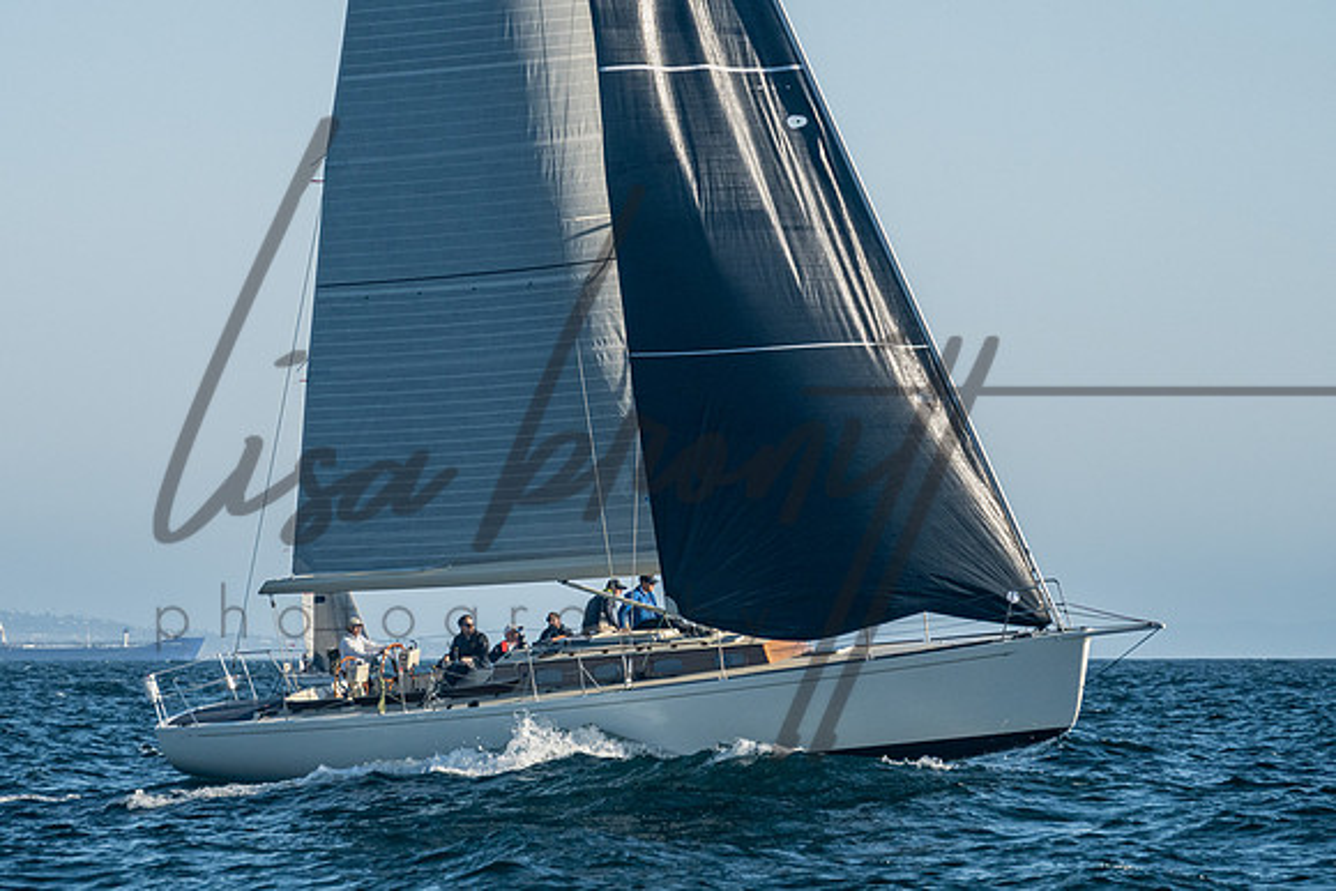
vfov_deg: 5.6
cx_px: 498
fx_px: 9169
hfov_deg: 8.3
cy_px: 307
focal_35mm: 247
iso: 400
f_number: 6.3
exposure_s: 1/1600
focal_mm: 150
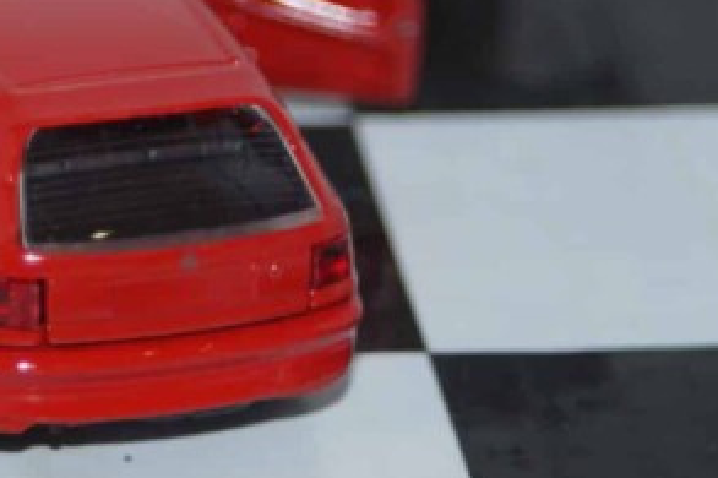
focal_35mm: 246
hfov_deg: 8.3
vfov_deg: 5.6
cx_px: 29
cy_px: 123
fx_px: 4903
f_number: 5.6
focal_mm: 80
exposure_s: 1/60
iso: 200
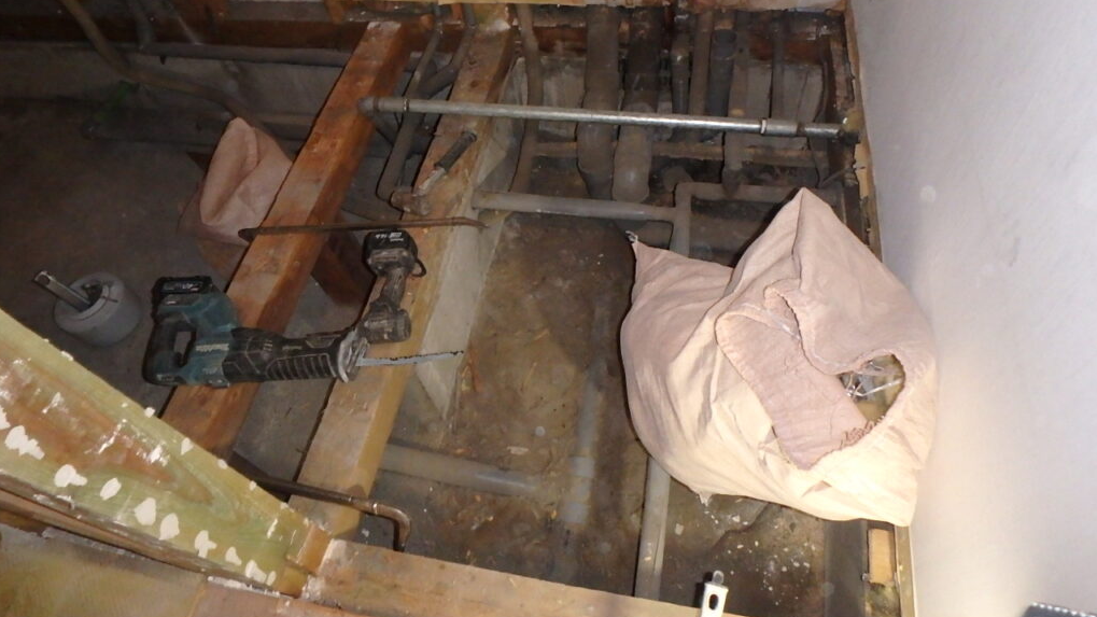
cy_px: 246
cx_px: 548
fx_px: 669
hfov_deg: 78.7
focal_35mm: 23
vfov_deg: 49.2
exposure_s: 1/30
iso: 800
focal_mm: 3.7
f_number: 3.5
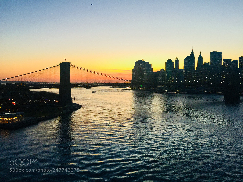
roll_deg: -0.3
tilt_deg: -1.6
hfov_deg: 61.7
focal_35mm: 29
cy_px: 91
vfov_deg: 48.2
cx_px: 122
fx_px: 204
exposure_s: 1/30
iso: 40
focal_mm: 4.15
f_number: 2.2
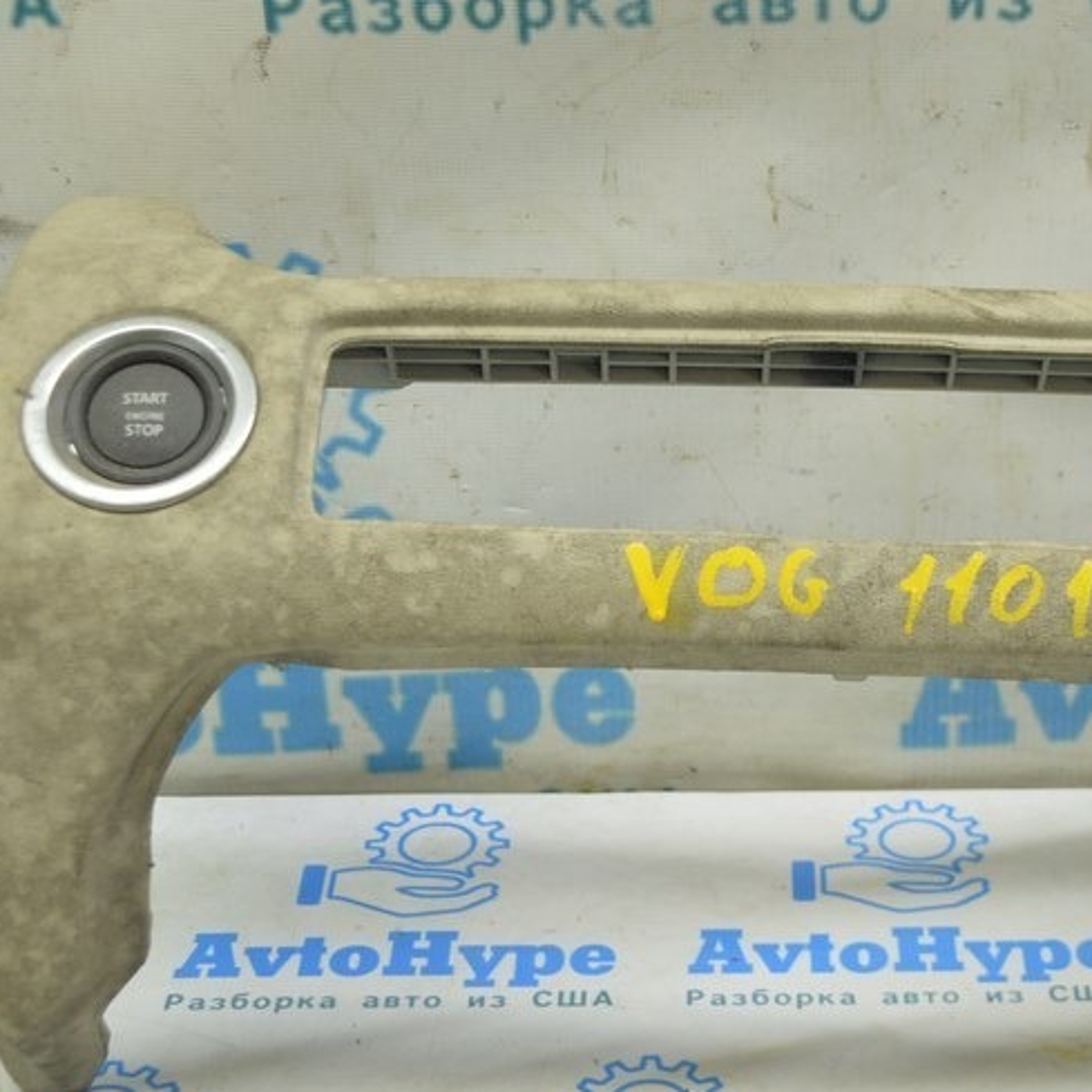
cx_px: 824
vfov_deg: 21.7
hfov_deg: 21.5
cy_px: 526
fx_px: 2855
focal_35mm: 80
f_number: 5.6
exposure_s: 1/20
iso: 400
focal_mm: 30
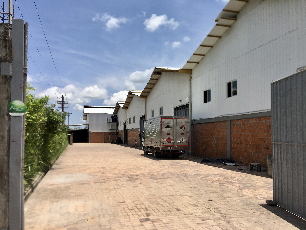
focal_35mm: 29
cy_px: 115
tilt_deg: +3.6
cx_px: 153
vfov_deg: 48.2
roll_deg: +0.0
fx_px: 256
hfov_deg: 61.7
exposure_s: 1/2262
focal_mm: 4.15
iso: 25
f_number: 2.2
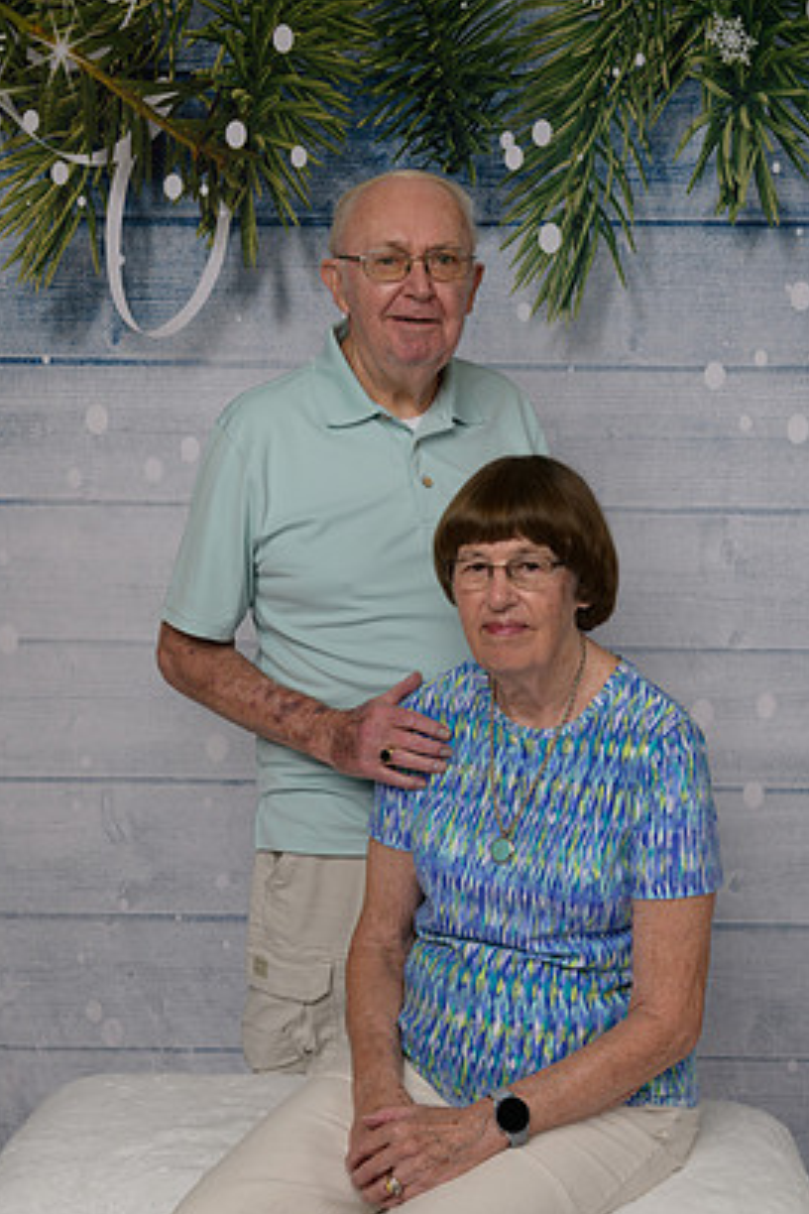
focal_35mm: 53
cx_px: 428
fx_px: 1786
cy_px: 634
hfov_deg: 25.5
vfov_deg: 37.5
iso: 400
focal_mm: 48
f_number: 10
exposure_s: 1/125
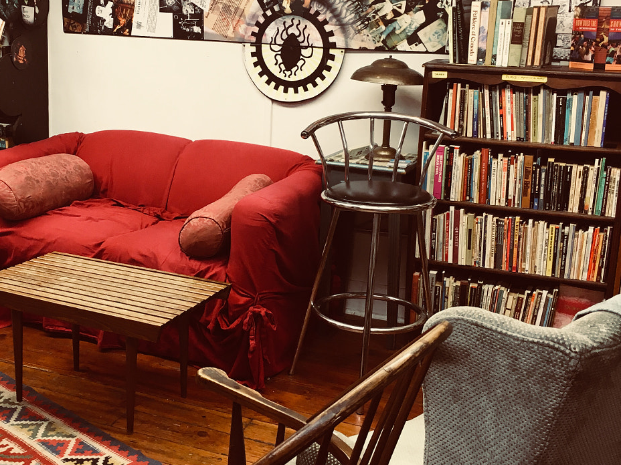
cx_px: 204
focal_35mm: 50
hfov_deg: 37.7
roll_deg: -0.4
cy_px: 164
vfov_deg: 29.0
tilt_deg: -10.8
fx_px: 897
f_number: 2.2
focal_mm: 4.15
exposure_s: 1/30
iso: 50
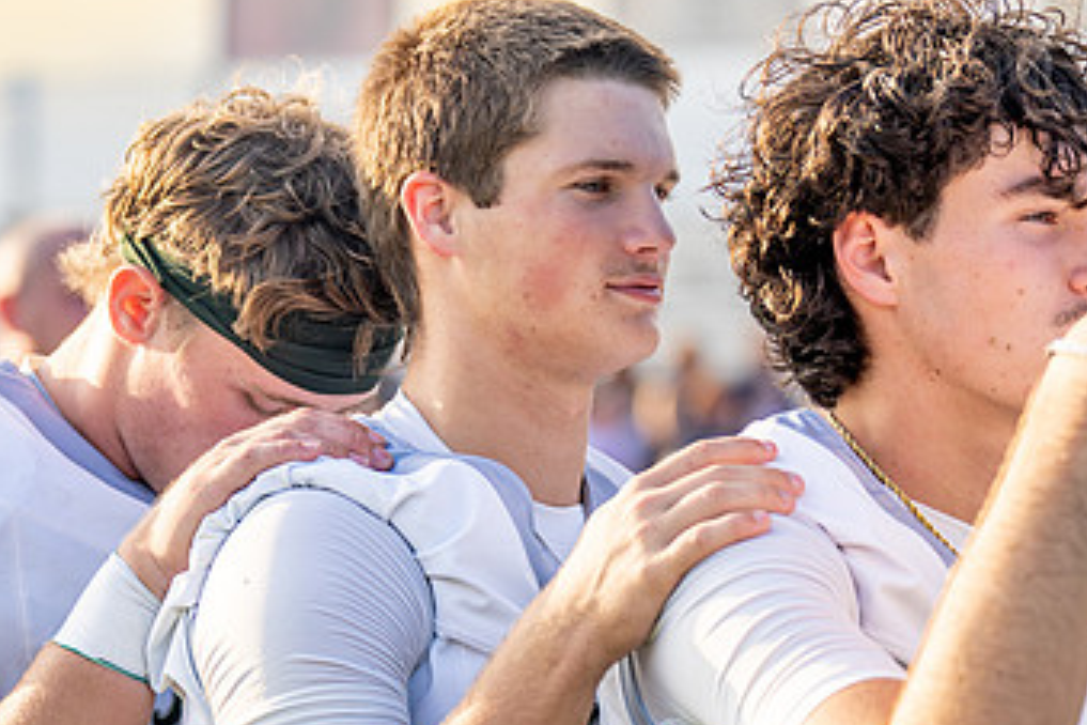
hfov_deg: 11.8
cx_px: 551
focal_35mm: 174
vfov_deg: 7.9
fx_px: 5253
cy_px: 354
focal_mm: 88
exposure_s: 1/2000
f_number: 2.8
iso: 320
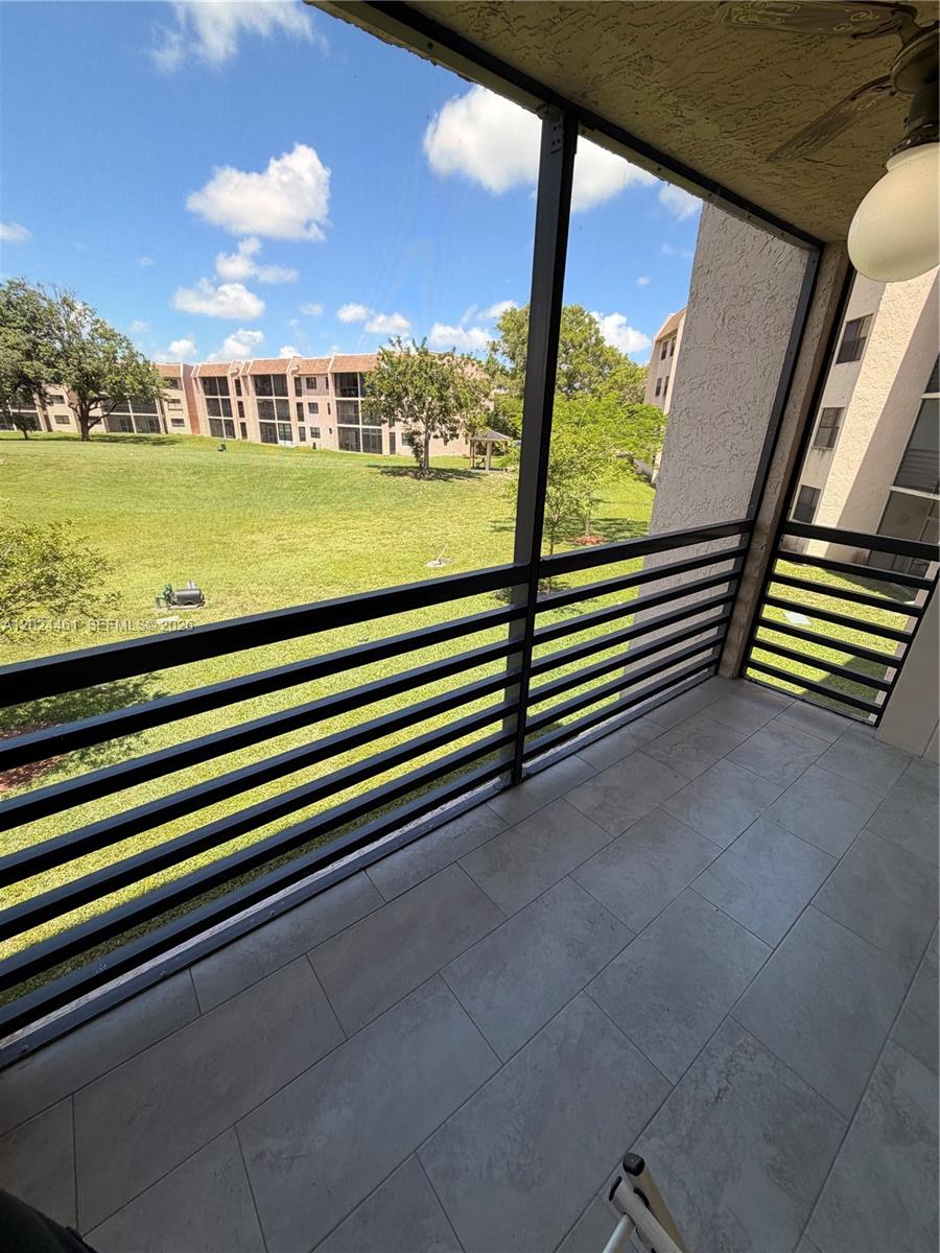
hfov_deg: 85.7
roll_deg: -1.7
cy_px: 626
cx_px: 470
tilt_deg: -23.2
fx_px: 507
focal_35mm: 14
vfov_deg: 102.1
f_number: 2.2
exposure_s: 1/502
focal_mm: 2.22
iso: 50
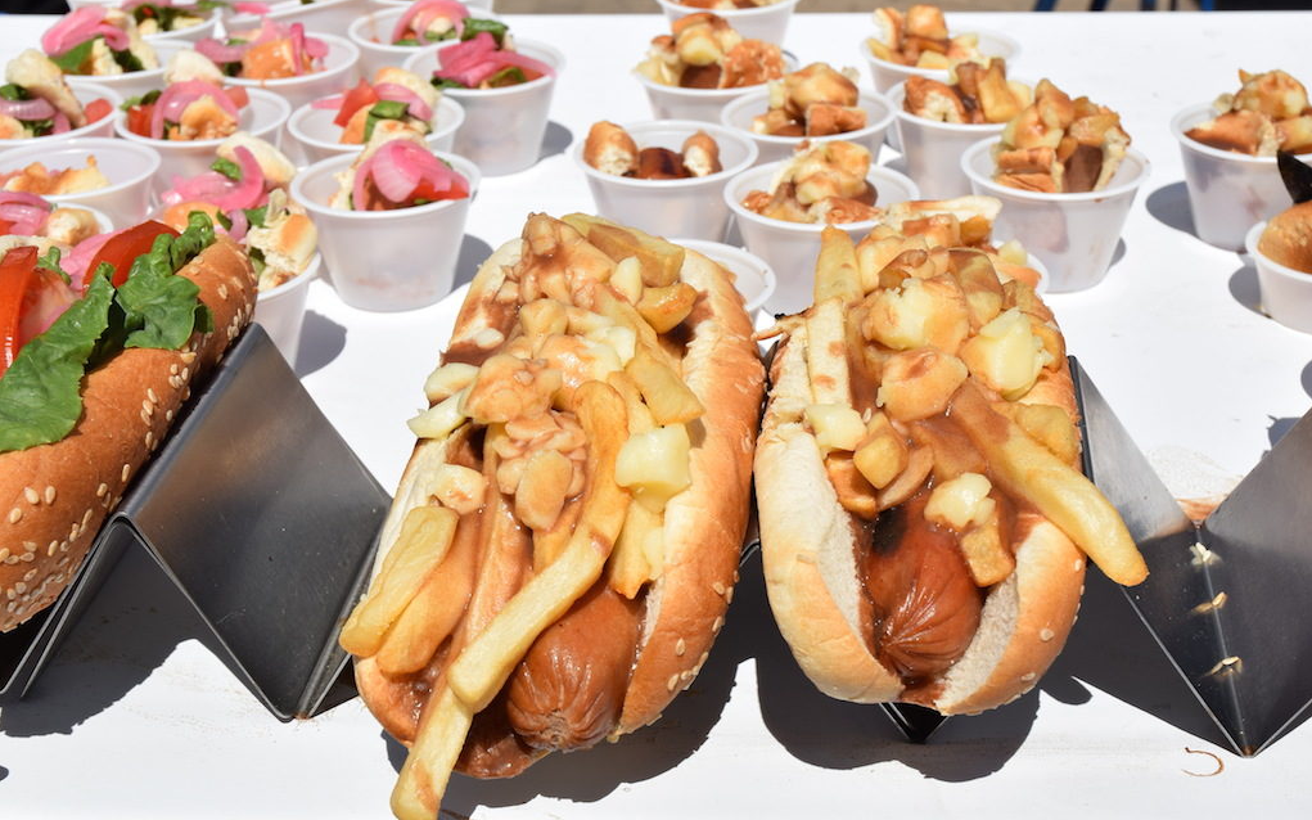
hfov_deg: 42.2
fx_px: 1699
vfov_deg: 27.1
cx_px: 657
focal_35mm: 48
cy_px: 395
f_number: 11
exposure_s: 1/500
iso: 200
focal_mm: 31
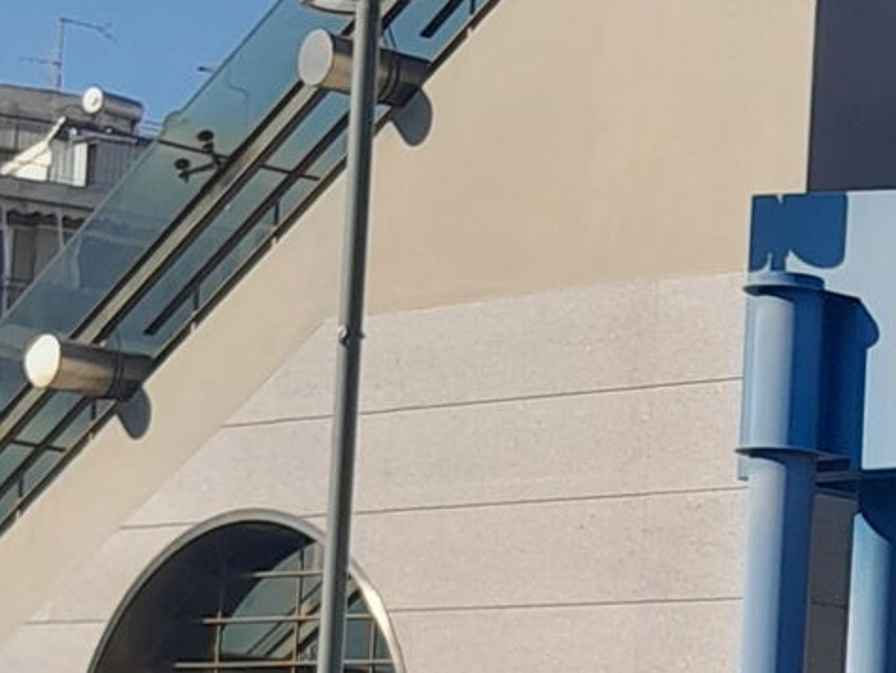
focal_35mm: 105
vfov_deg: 14.0
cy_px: 549
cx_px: 1286
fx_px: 2720
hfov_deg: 17.1
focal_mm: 3.98
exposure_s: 1/455
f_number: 1.8
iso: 40
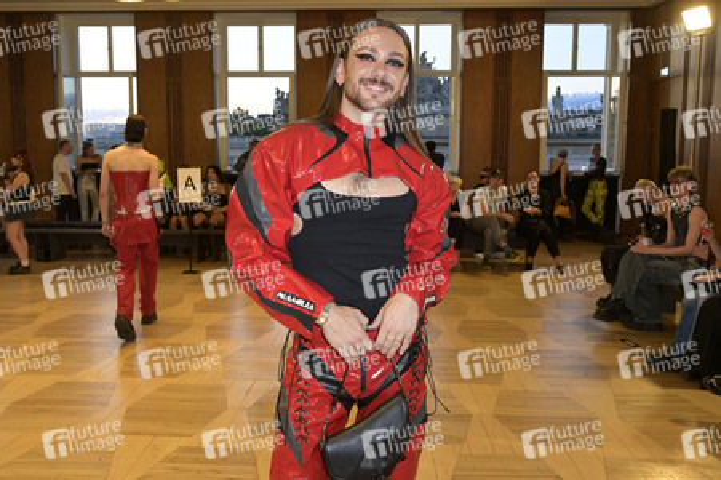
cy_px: 240
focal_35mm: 32
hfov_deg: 58.8
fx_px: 640
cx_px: 360
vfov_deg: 41.1
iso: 1250
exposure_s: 1/200
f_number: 5.6
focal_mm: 32
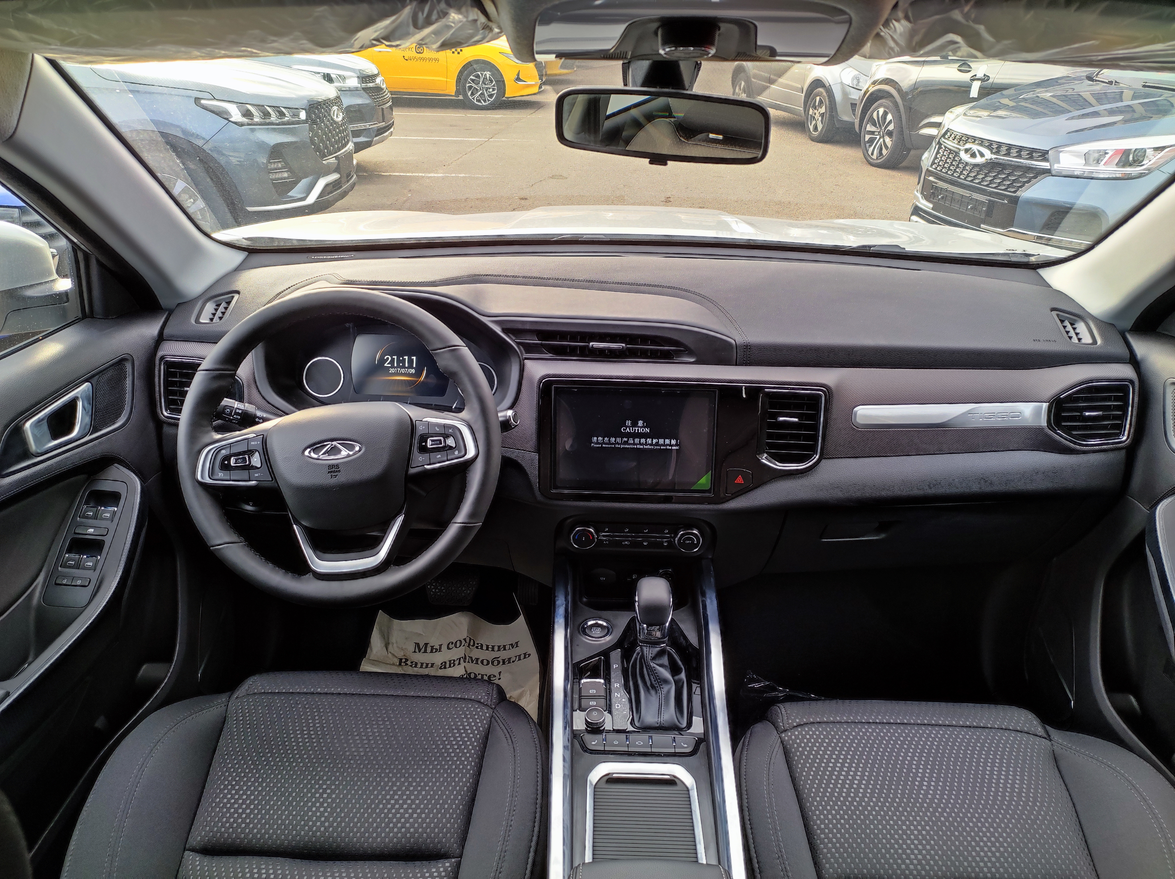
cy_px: 440
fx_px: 577
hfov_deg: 91.1
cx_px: 588
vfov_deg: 74.6
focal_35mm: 17
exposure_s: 1/50
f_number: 1.79
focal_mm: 4.74
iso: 164
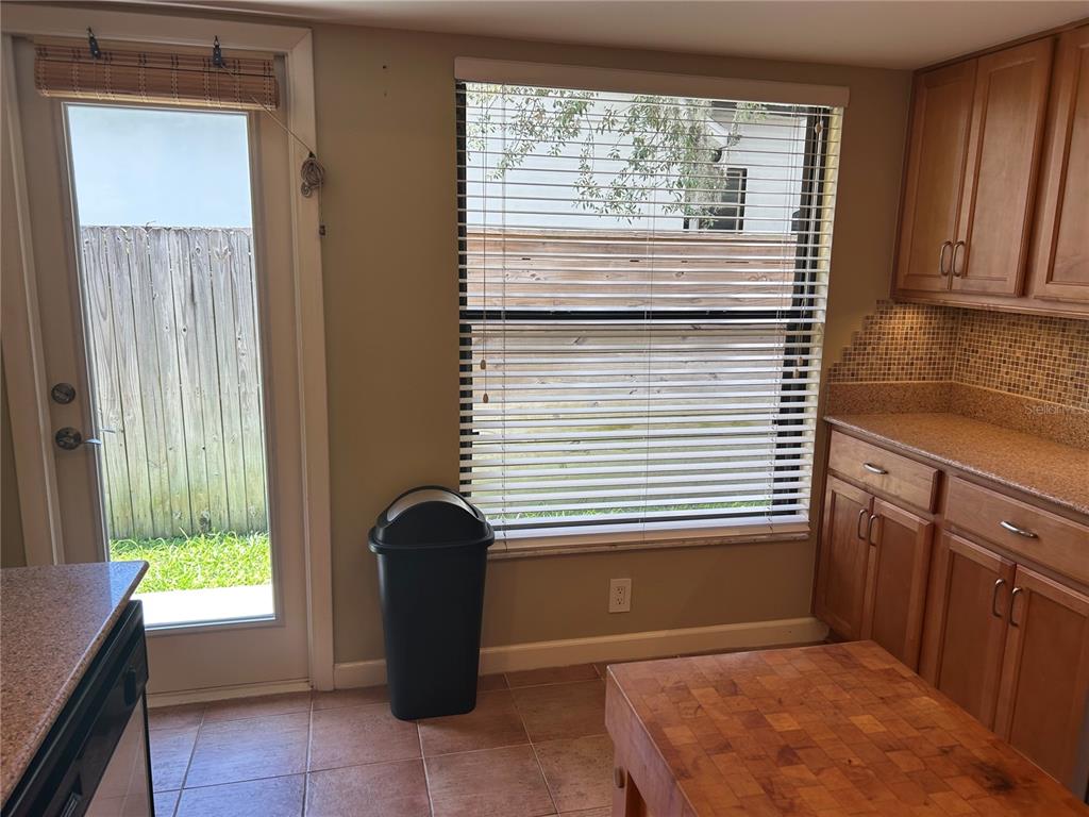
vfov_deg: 53.1
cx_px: 544
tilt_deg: -10.4
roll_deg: -0.3
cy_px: 408
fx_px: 818
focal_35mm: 26
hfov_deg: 67.3
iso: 40
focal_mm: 5.7
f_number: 1.5
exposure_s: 1/160
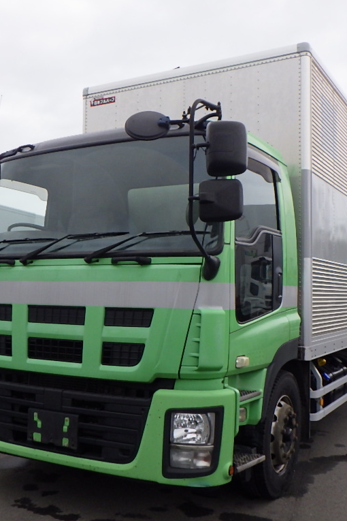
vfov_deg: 49.6
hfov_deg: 34.2
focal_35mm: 39
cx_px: 170
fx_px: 564
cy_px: 260
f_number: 4.2
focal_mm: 5
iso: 250
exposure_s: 1/250
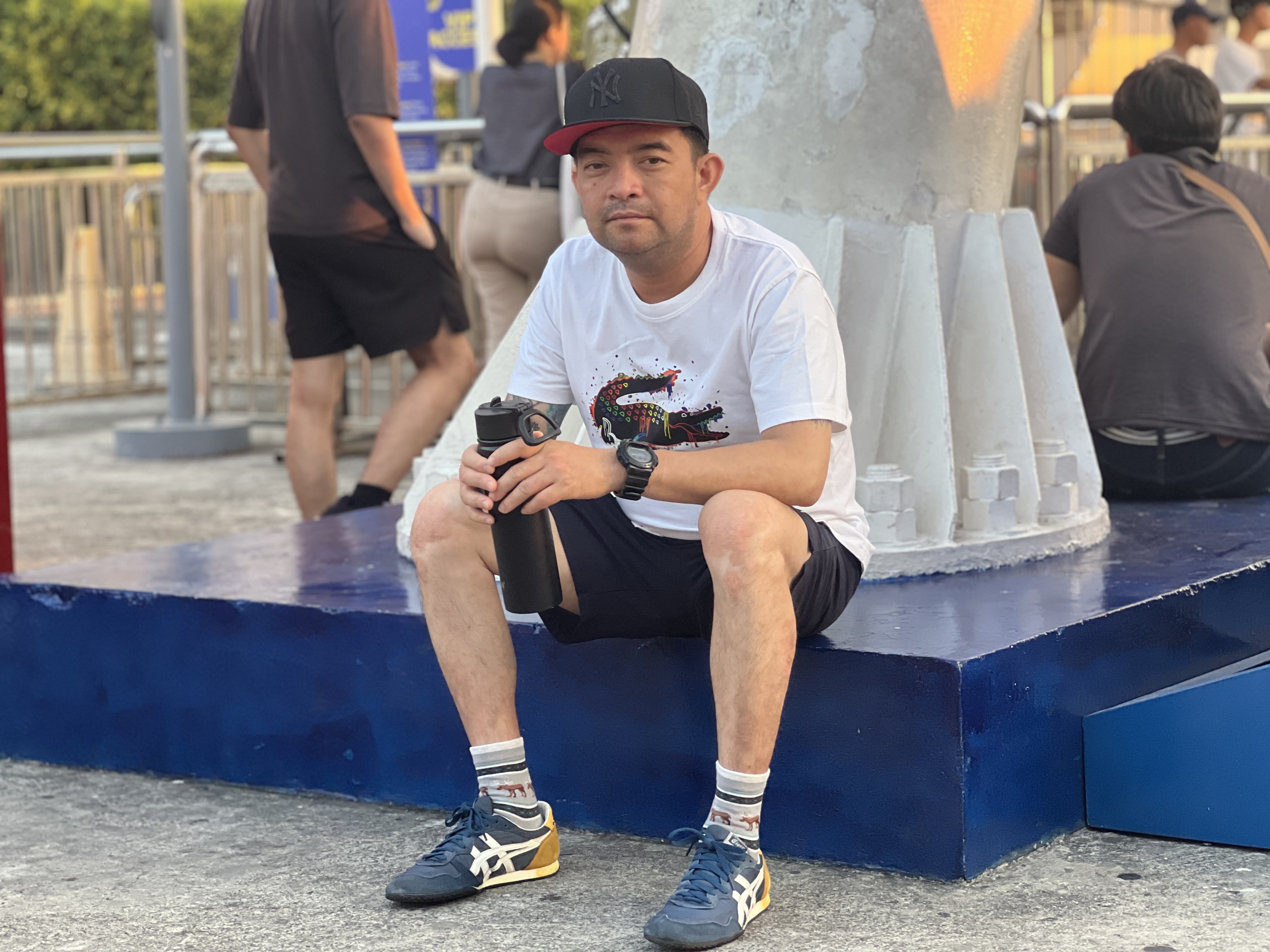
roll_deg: +2.2
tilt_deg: -6.4
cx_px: 635
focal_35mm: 77
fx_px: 2825
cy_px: 476
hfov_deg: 25.3
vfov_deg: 19.1
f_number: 2.8
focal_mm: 9
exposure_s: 1/121
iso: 160
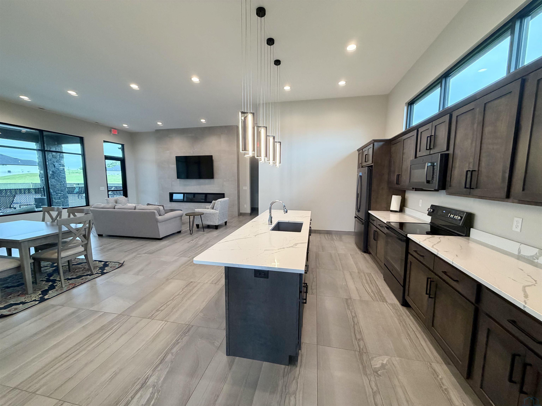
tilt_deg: -5.9
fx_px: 219
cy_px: 203
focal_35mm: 14
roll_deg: +0.3
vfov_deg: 85.7
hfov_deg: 102.1
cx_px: 271
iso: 250
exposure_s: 1/60
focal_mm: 2.22
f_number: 2.2
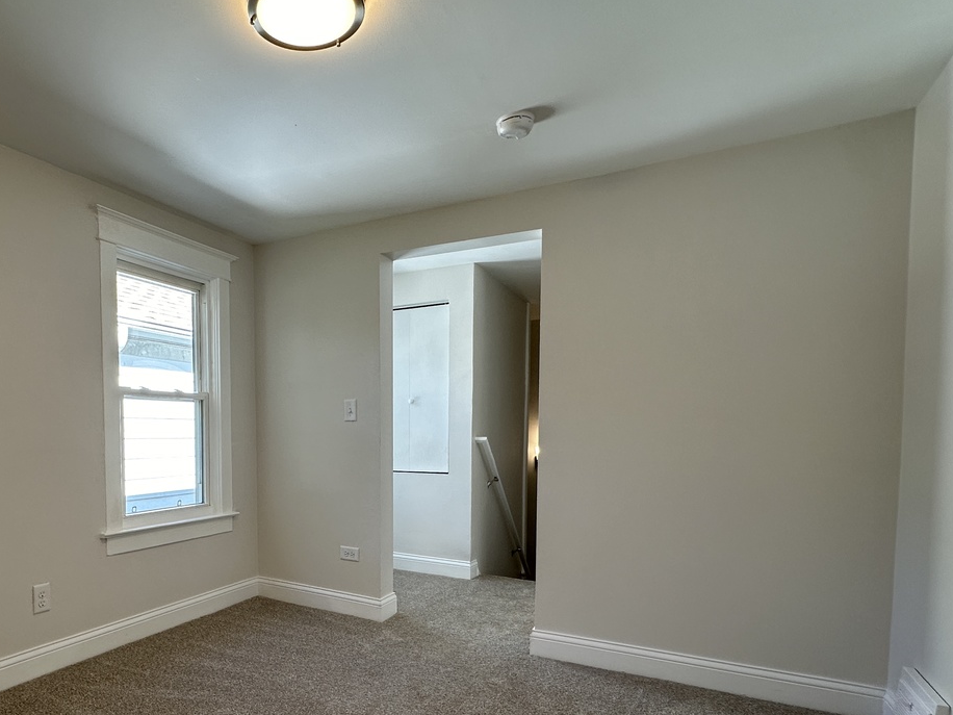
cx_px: 301
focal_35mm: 22
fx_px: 606
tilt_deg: -2.1
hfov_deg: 73.5
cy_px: 457
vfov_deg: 60.1
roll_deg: +0.5
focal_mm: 2.22
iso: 80
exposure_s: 1/120
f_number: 2.2
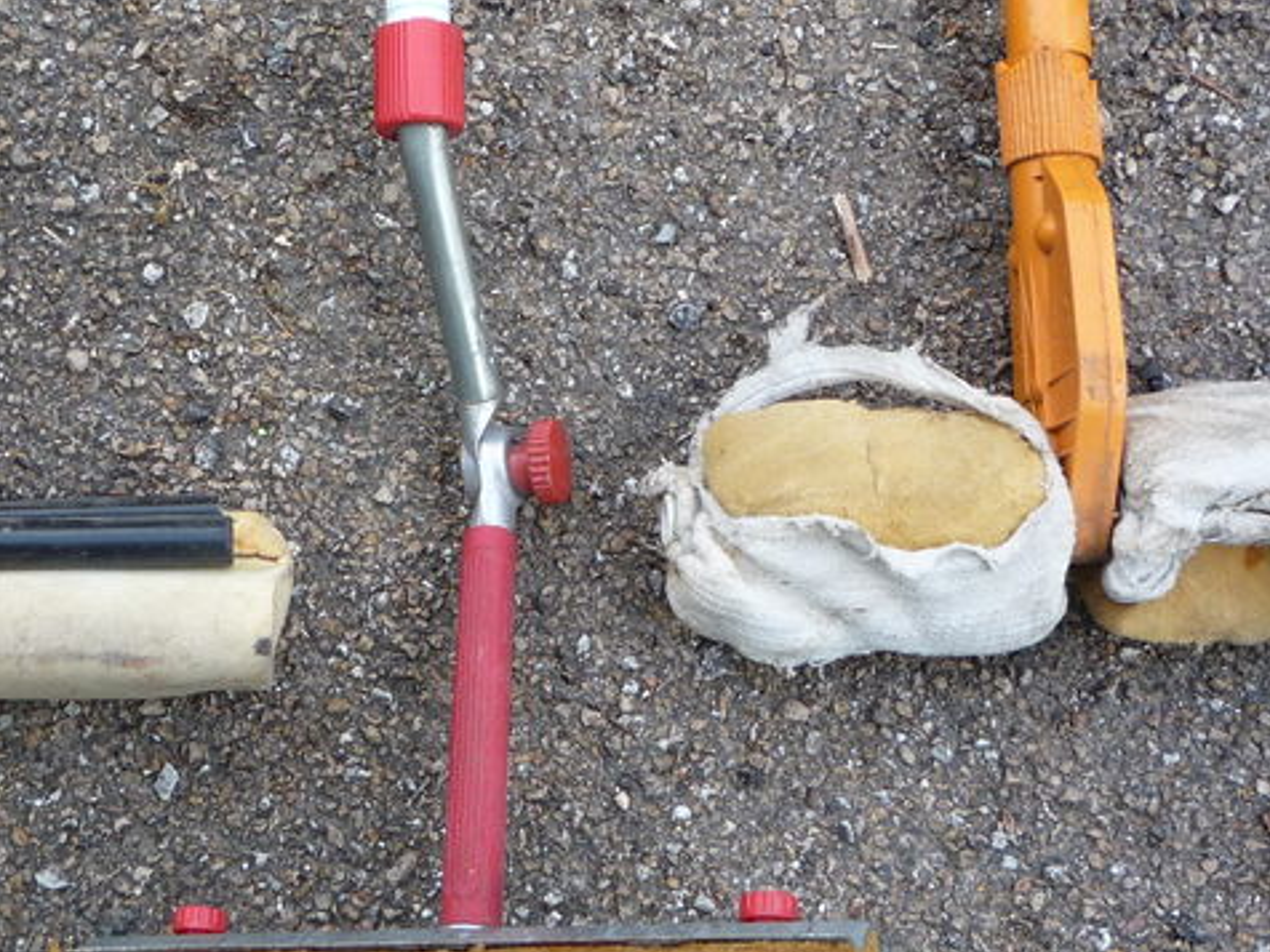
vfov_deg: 23.3
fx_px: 2311
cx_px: 390
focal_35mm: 63
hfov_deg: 30.4
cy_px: 397
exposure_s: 1/100
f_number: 4
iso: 100
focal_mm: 5.2
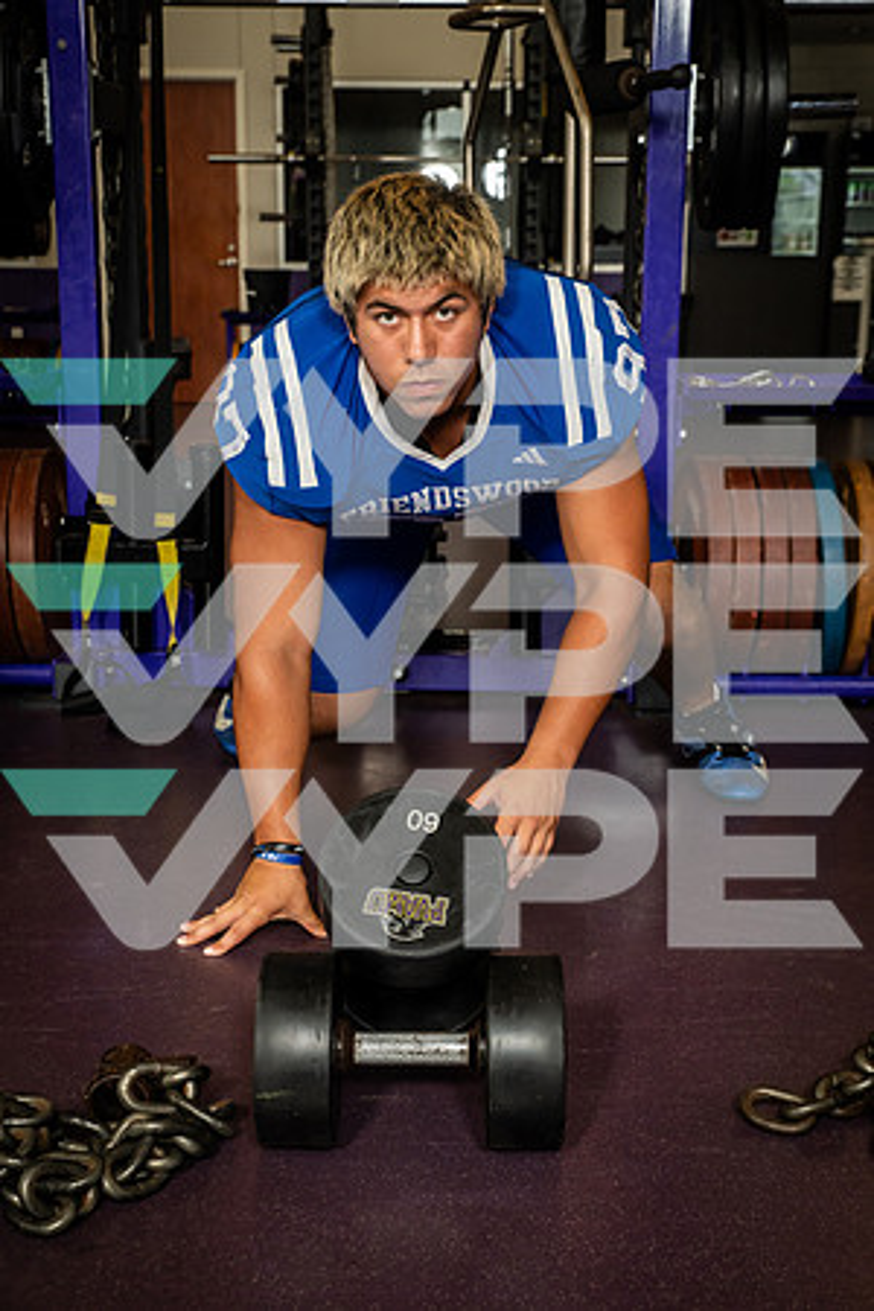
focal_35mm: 48
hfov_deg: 28.1
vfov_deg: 41.1
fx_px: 1748
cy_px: 656
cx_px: 437
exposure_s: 1/250
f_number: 7.1
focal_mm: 48
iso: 800
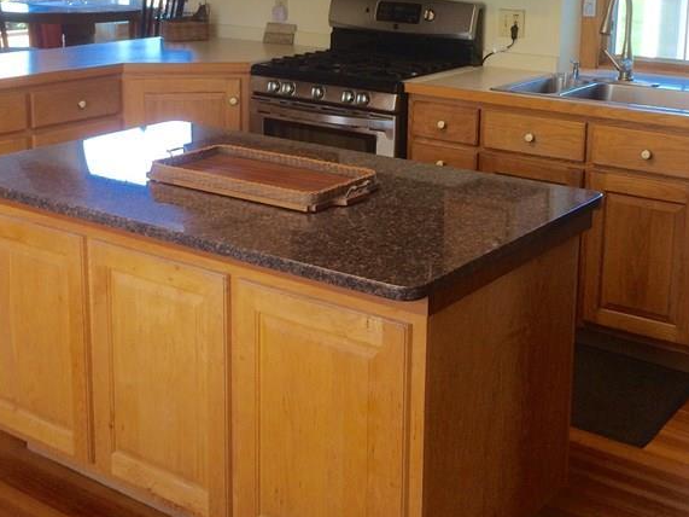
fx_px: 1035
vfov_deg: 27.6
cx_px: 338
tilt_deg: -11.3
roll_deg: -0.1
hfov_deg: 36.8
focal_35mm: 52
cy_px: 121
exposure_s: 1/60
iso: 40
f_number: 2.2
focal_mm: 4.15
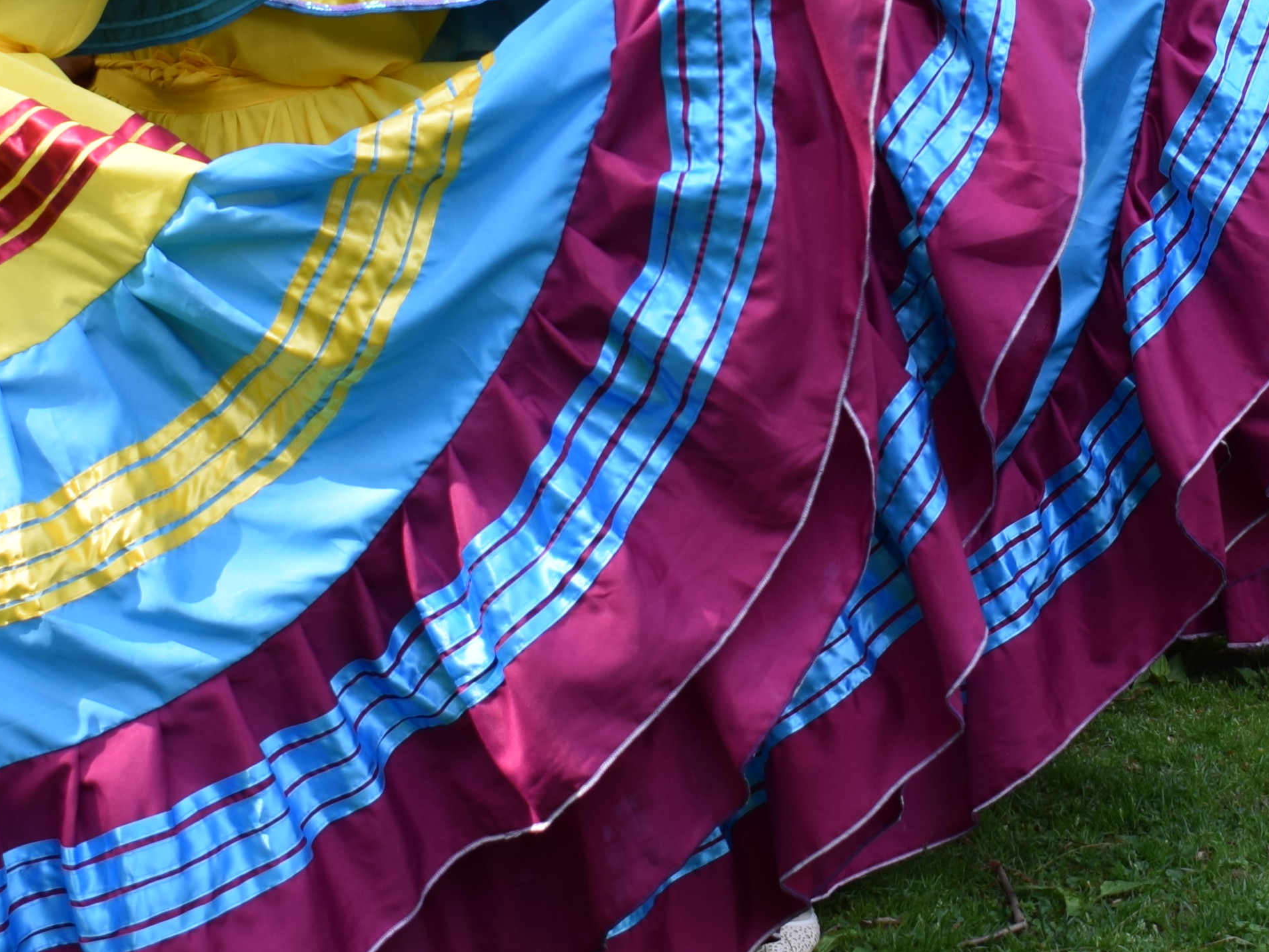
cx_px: 690
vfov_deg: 13.9
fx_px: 3831
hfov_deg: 18.8
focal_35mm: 105
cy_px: -38
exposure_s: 1/100
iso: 100
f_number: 4.5
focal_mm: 23
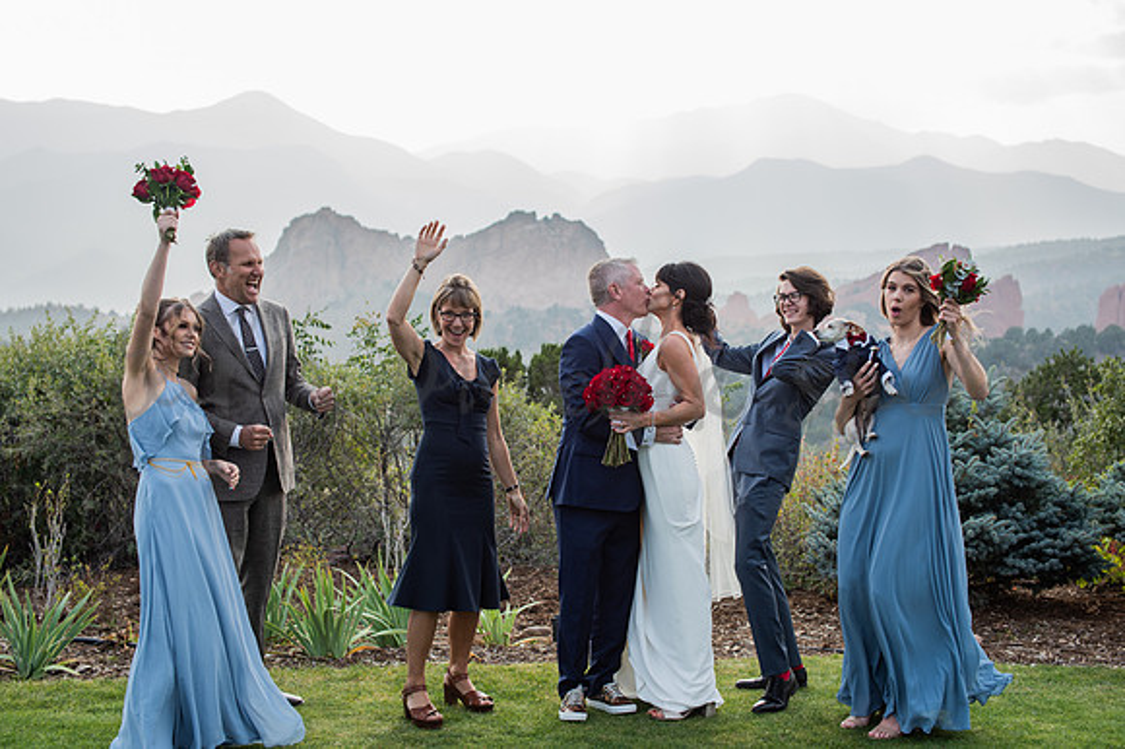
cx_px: 562
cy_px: 374
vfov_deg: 26.3
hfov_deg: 38.7
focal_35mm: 51
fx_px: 1604
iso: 160
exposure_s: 1/640
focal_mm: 50
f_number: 4
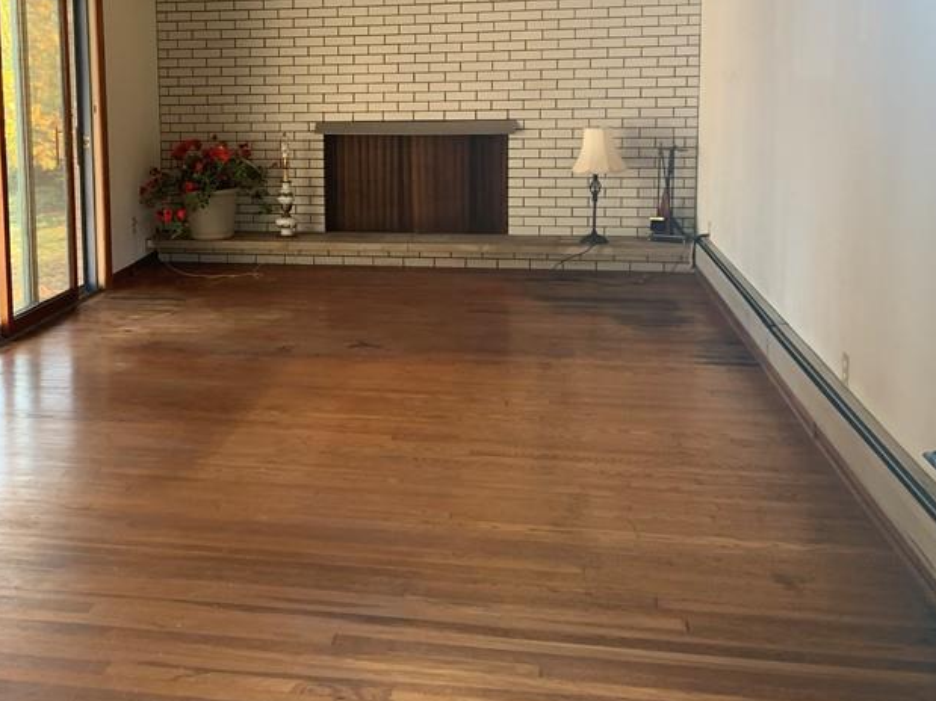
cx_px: 283
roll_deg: +0.9
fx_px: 1162
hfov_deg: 43.0
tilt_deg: -6.9
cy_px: 204
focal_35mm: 43
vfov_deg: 33.1
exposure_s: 1/60
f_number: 1.8
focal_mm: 4.25
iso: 125
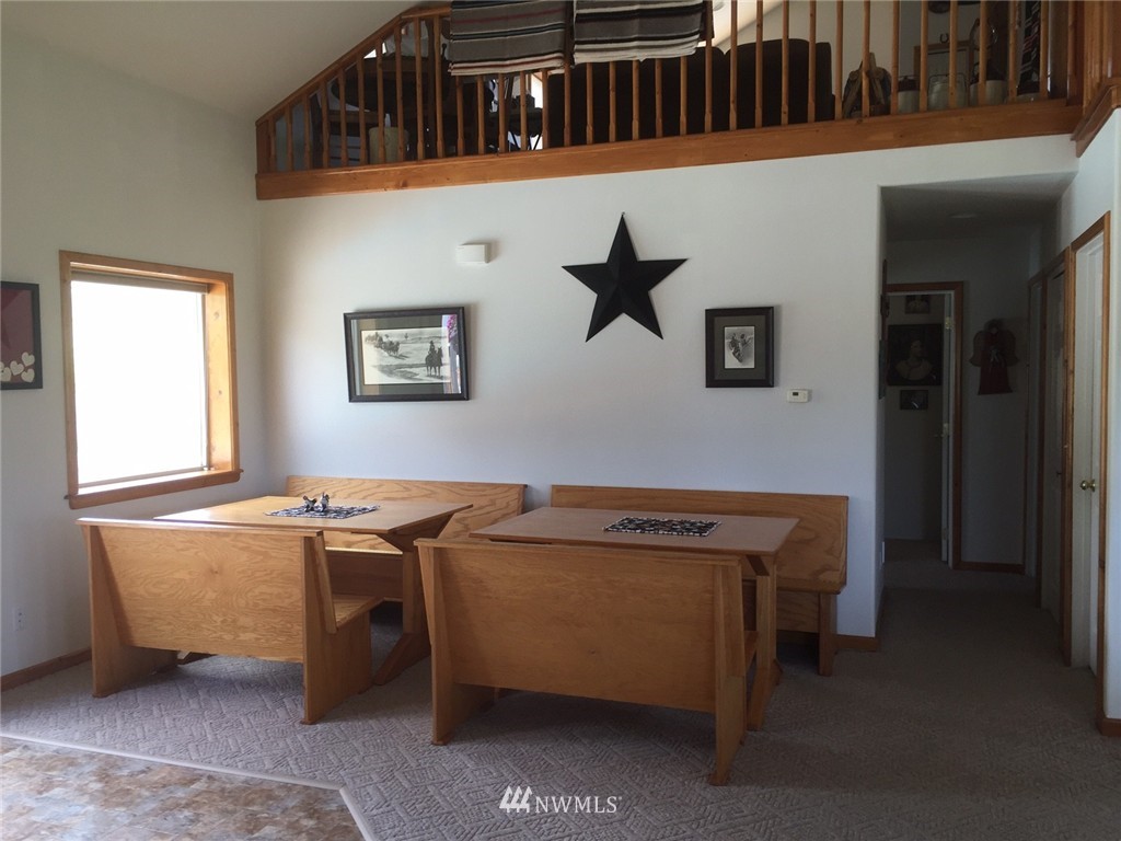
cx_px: 560
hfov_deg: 61.7
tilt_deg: -3.1
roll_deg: +0.0
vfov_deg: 48.2
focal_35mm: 29
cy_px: 420
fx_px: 939
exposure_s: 1/60
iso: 40
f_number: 2.2
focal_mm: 4.15
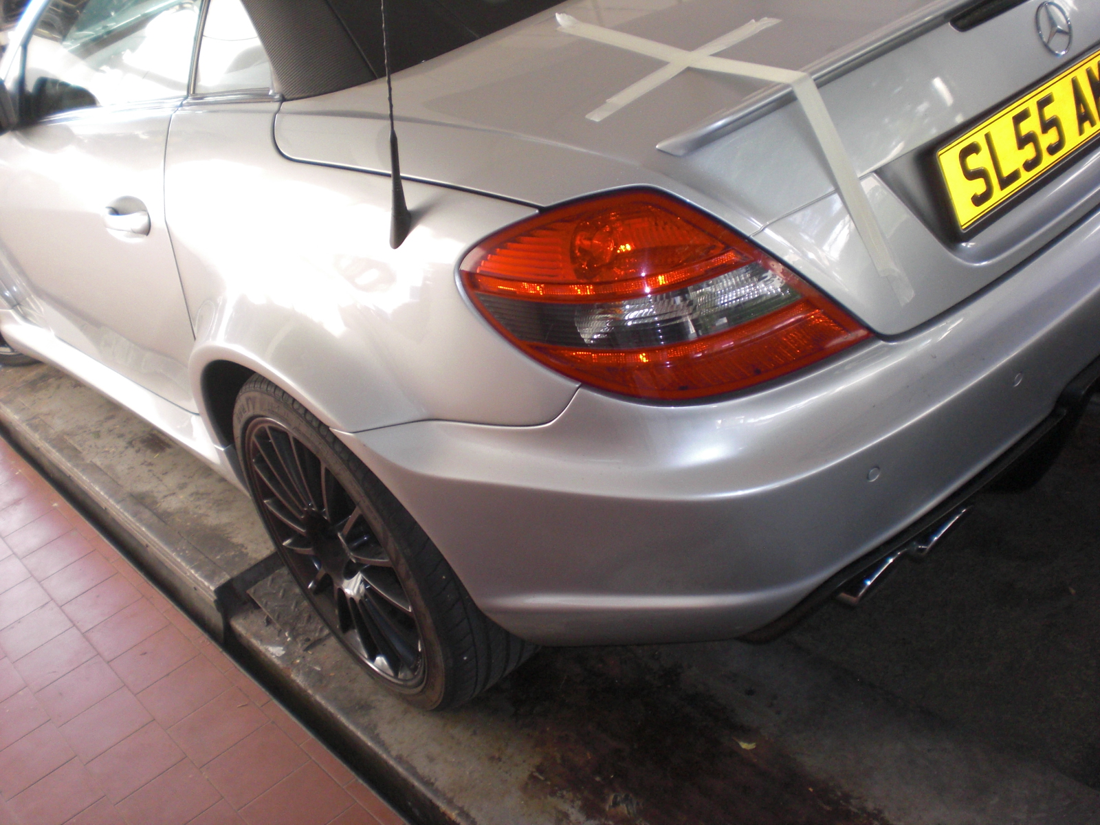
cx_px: 550
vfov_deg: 37.7
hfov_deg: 49.0
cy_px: 412
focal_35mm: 38
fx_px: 1208
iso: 200
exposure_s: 1/30
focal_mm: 6.3
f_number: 3.1
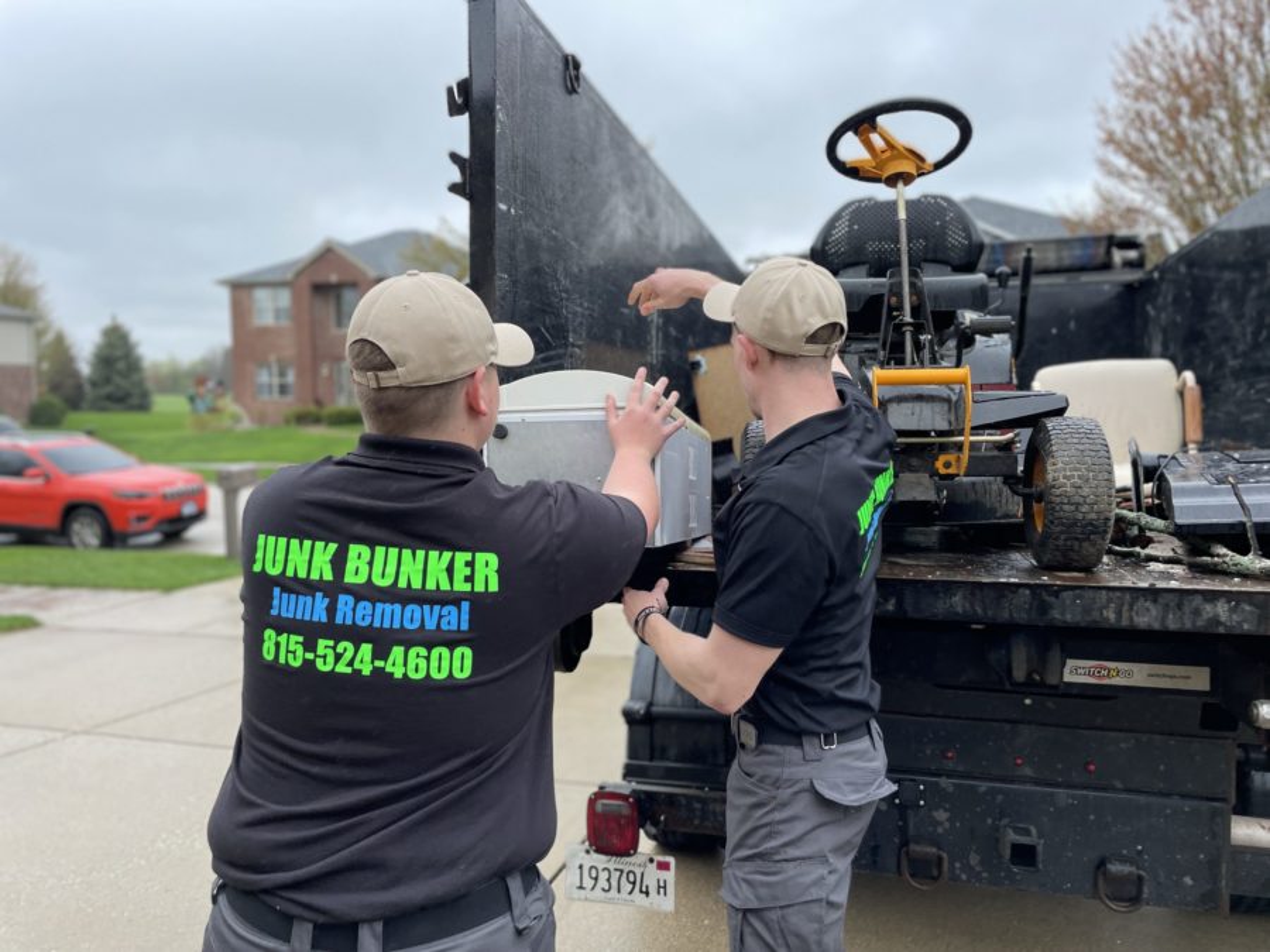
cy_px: 476
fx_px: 954
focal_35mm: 26
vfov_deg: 53.1
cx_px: 635
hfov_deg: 67.3
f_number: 1.6
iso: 50
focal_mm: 4.2
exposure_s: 1/749
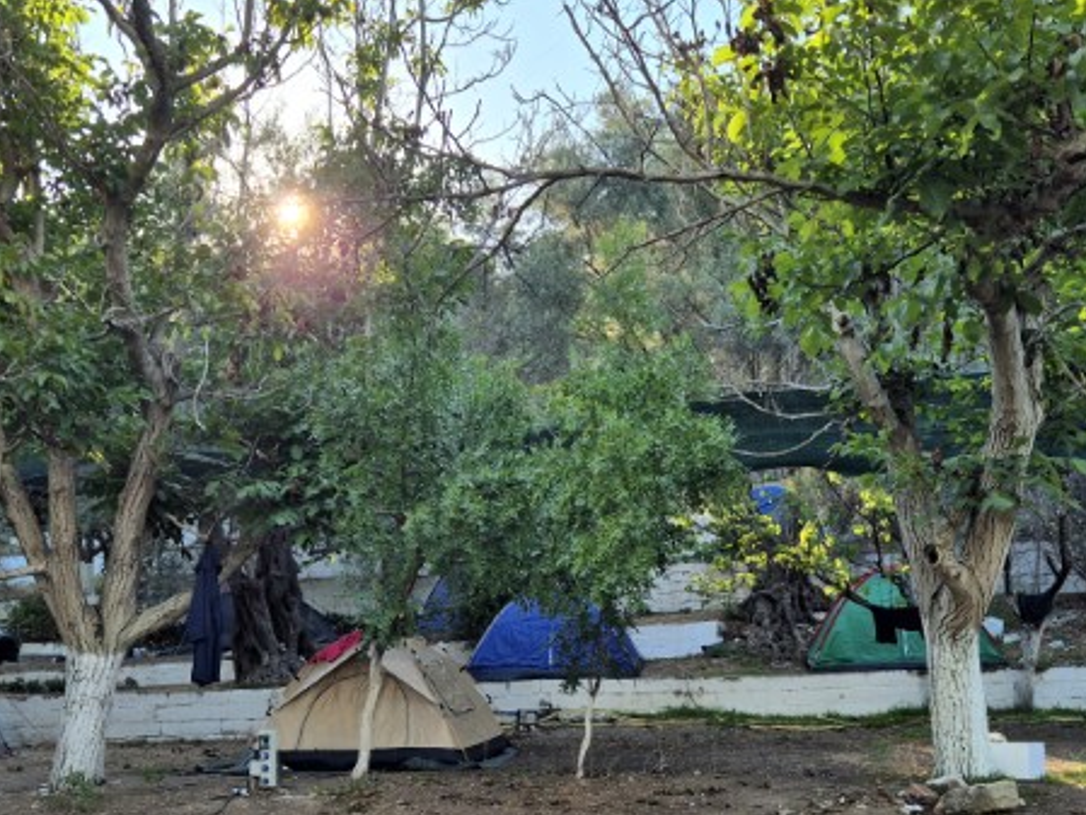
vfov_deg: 34.8
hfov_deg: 45.8
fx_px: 1287
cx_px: 530
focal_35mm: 41
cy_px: 544
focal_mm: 5.4
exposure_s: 1/667
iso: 25
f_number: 1.8
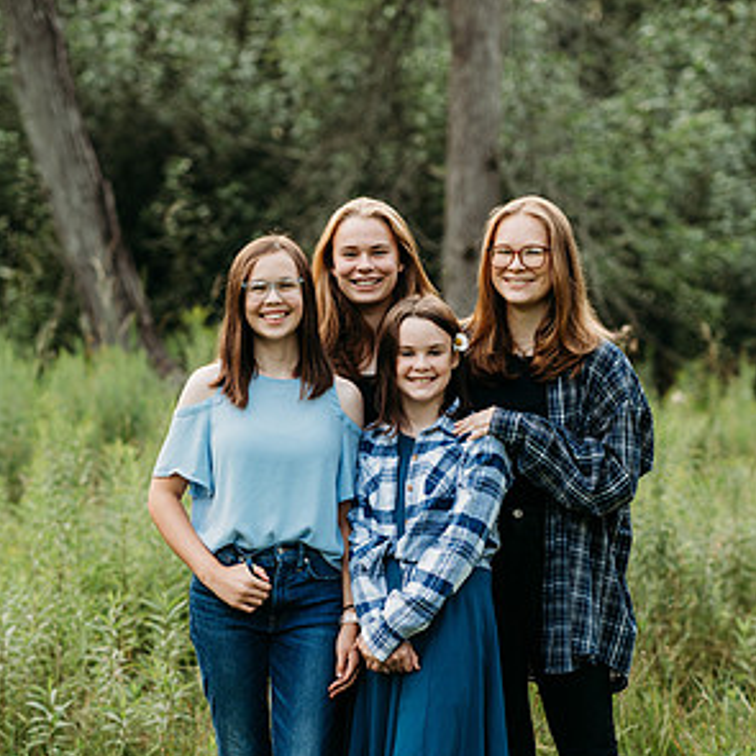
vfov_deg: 15.8
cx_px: 375
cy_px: 525
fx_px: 2718
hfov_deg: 15.8
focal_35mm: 110
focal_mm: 85
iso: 400
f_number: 2.8
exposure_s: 1/320
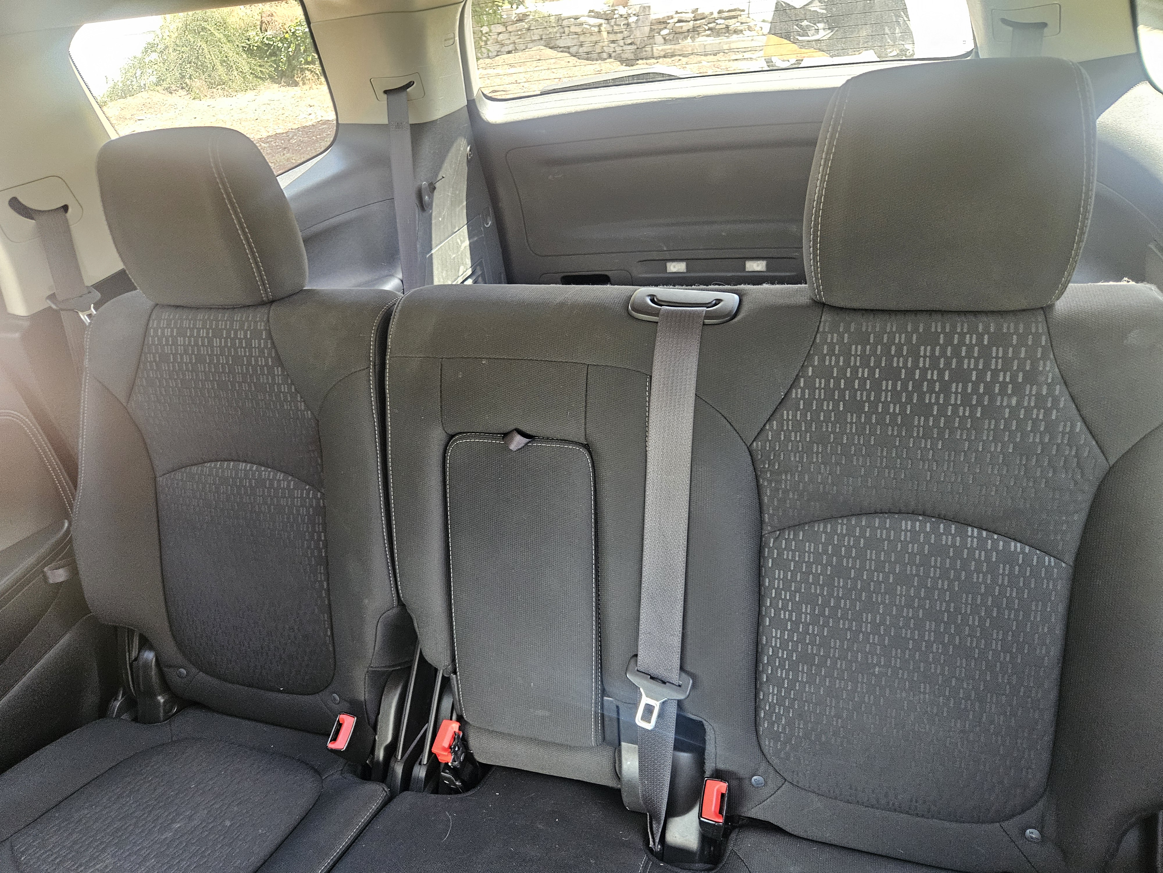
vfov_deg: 58.9
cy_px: 436
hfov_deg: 73.9
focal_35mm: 23
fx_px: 773
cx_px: 582
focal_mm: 5.4
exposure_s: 1/120
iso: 800
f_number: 1.8
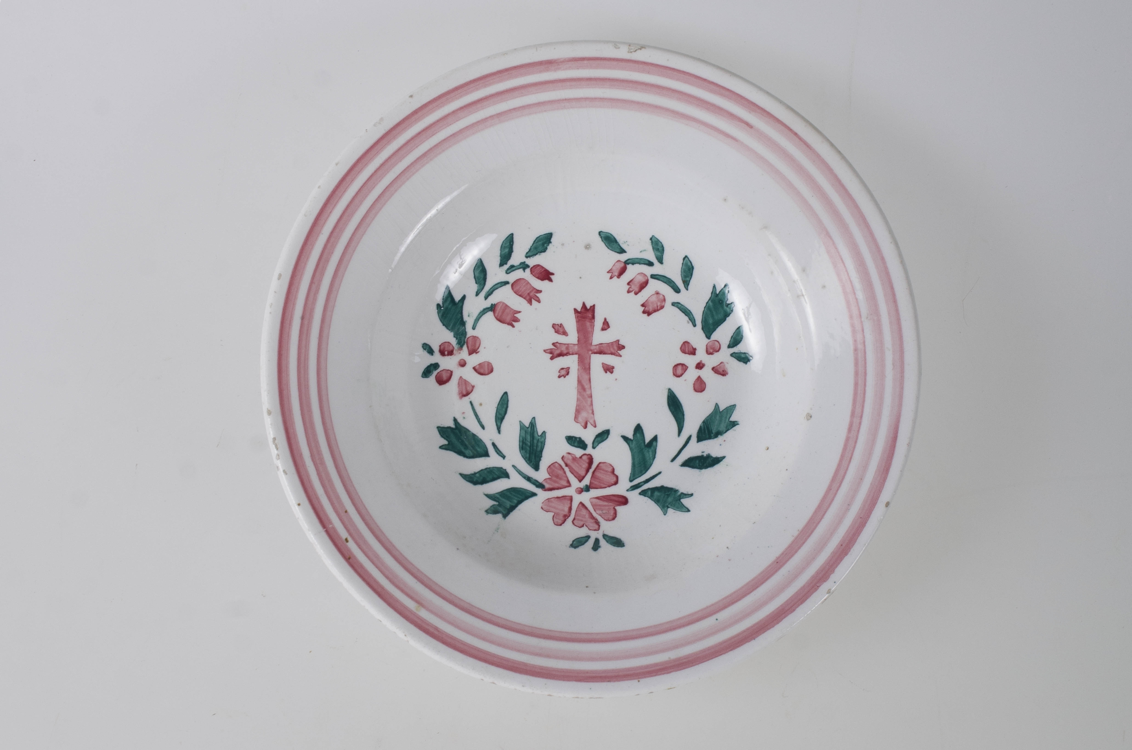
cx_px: 566
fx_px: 1647
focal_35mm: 52
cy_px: 375
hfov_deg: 37.9
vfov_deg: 25.6
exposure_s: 1/160
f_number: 13
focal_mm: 35
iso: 160
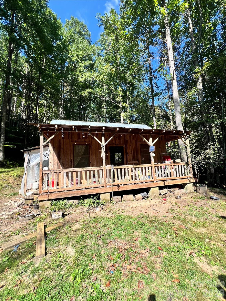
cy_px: 150
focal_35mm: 13
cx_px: 113
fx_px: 113
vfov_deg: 106.2
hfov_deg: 89.9
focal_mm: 1.57
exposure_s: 1/451
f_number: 1.8
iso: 32
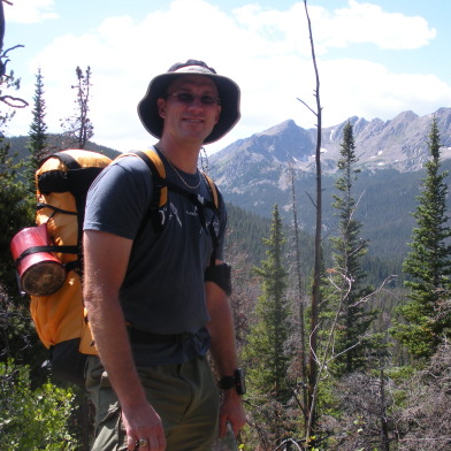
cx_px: 321
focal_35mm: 52
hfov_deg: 32.3
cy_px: 259
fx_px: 766
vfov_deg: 32.7
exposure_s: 1/338
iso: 64
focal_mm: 6.3
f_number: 3.5
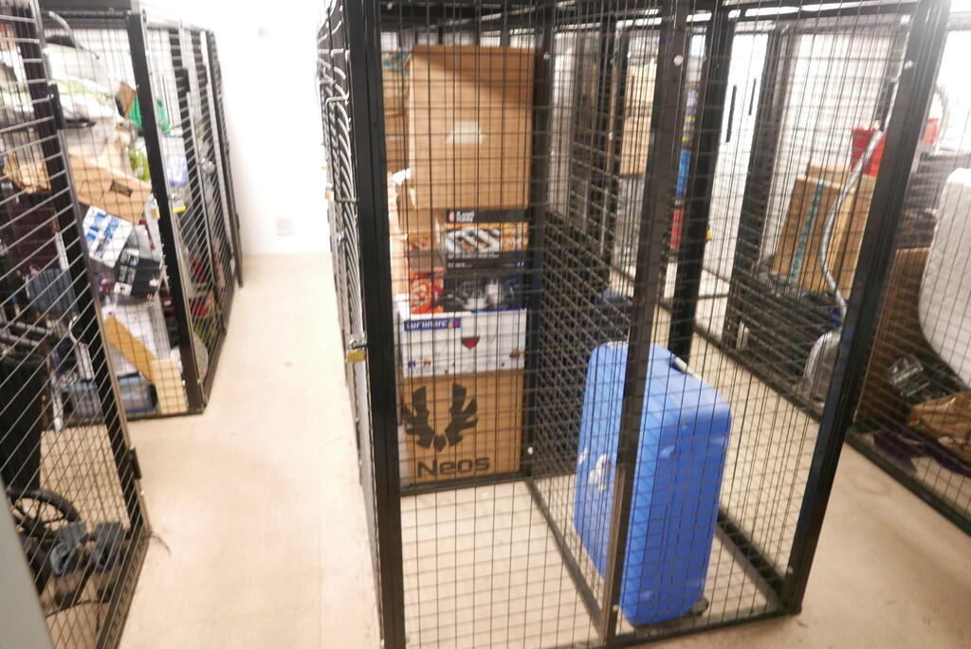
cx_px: 486
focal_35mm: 24
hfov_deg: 73.7
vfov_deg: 53.2
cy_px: 324
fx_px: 648
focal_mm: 10.9
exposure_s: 1/50
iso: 1600
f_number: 1.7
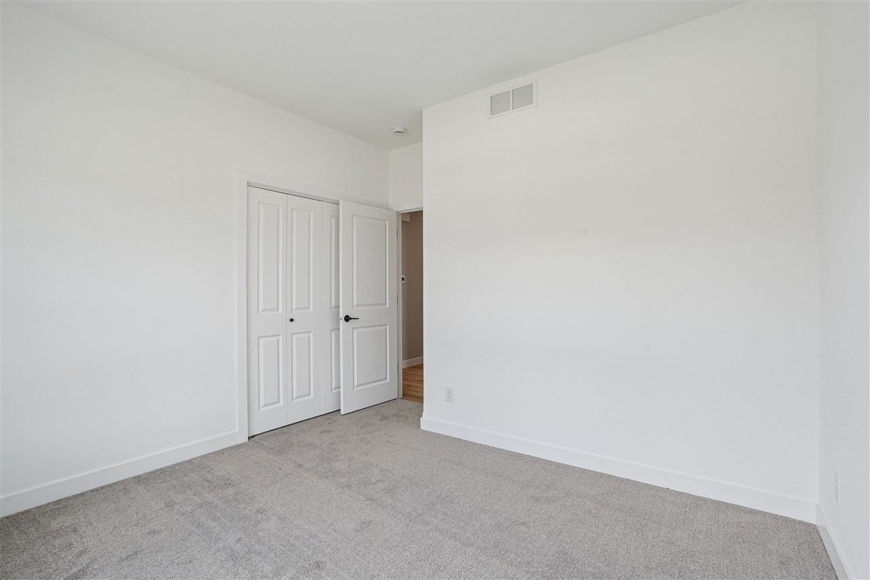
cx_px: 435
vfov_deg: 70.4
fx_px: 411
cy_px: 290
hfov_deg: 93.3
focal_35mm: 17
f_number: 9
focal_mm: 17
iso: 400
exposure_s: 1/100
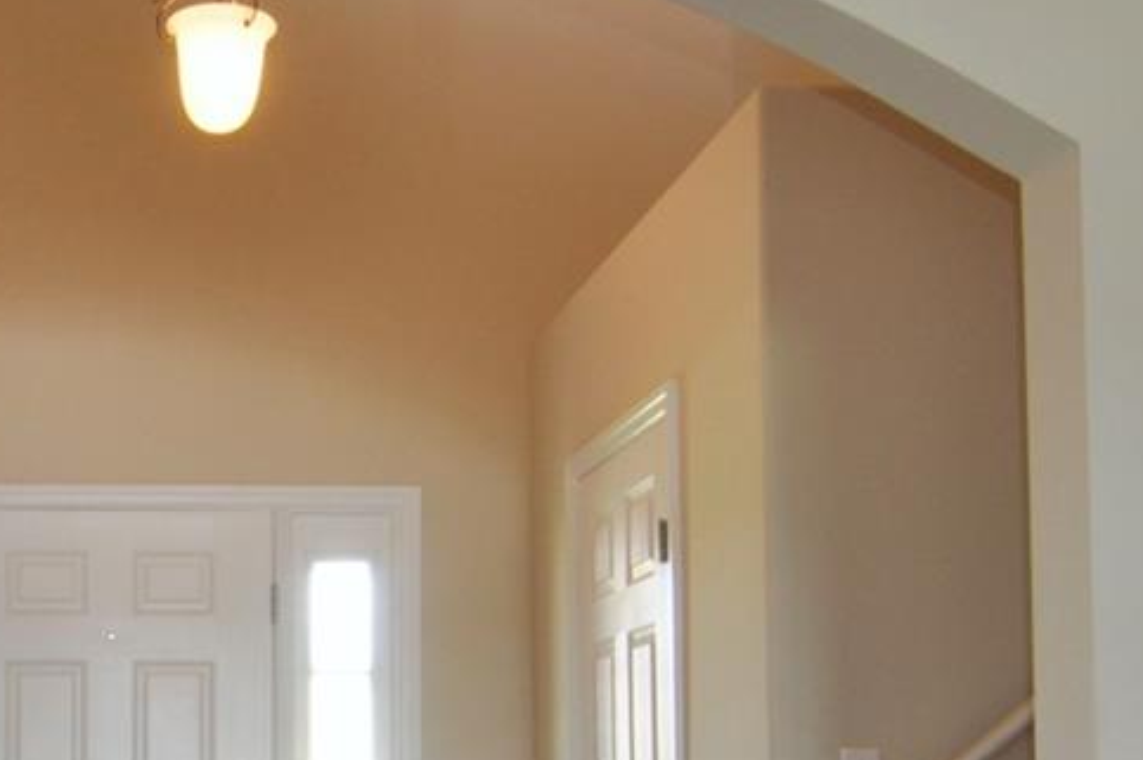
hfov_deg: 34.5
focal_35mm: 55
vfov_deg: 23.9
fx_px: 1734
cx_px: 118
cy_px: 708
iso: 200
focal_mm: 11
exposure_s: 1/2
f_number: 13
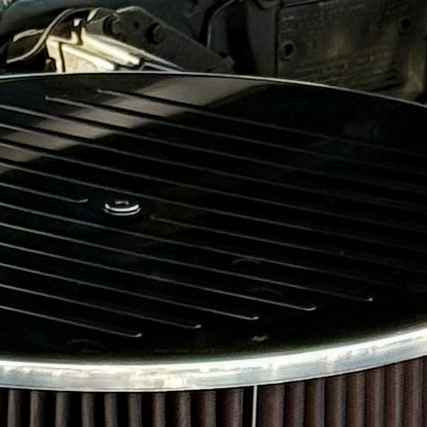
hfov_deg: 5.0
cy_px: 880
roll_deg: -1.8
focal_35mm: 353
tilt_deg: -23.7
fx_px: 4926
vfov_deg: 4.9
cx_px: 304
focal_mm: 6.76
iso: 80
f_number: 1.78
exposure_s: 1/302
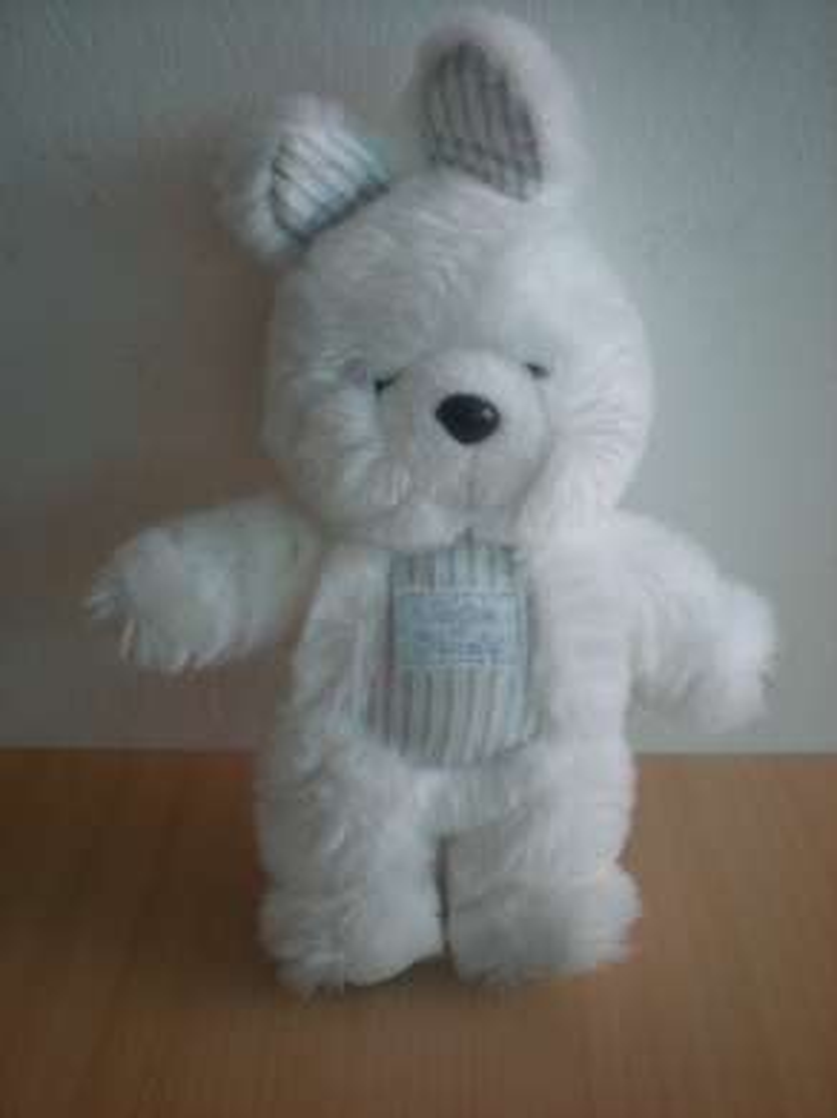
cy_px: 559
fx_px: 1226
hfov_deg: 37.7
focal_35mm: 38
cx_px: 418
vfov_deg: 49.0
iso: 67
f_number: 3.1
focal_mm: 6.3
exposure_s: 1/63.6
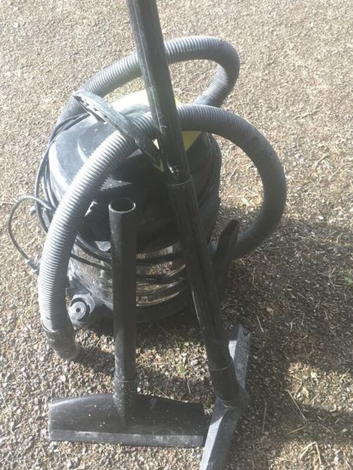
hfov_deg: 29.6
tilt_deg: -51.2
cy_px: 155
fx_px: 666
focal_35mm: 49
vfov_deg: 38.4
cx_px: 144
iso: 32
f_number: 2.2
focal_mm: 4.15
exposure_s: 1/100
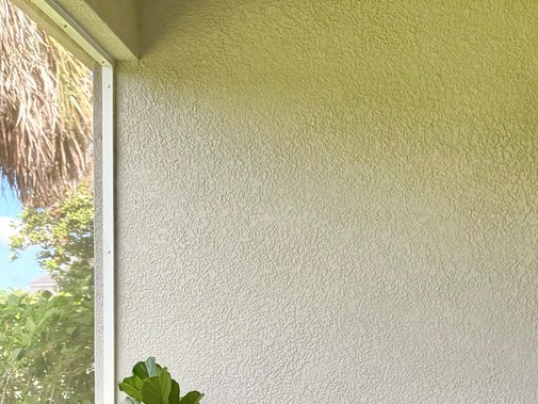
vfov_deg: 18.1
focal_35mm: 76
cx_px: 234
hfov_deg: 25.6
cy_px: 519
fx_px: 1181
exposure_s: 1/461
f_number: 1.78
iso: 100
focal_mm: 6.76
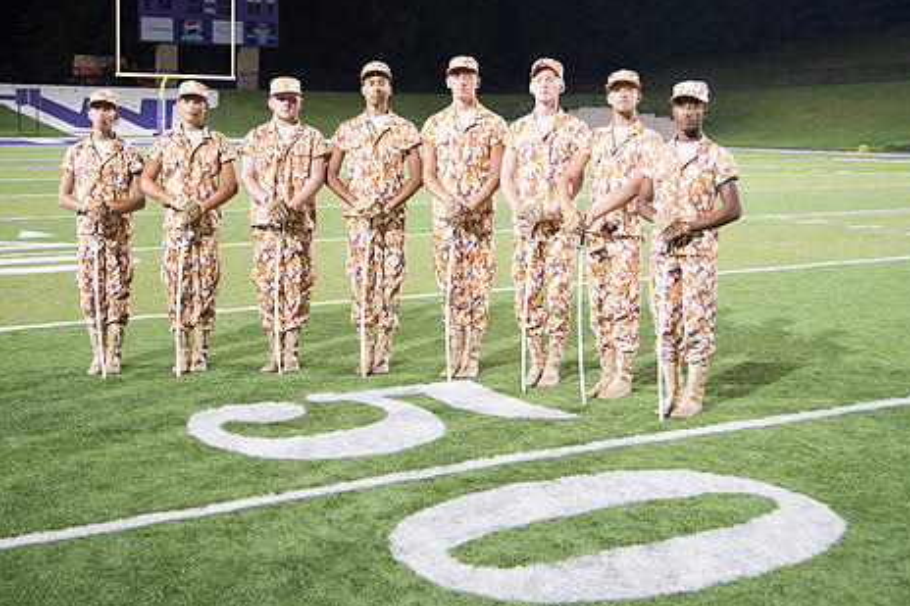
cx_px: 408
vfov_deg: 26.9
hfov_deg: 39.6
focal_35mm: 50
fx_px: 1263
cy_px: 243
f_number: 5
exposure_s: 1/30
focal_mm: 40
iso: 1000
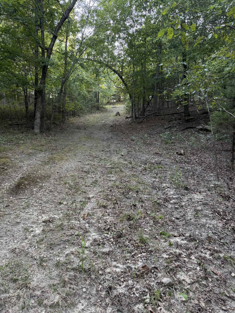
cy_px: 156
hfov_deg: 56.8
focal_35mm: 24
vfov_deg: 71.6
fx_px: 217
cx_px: 118
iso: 200
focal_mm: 6.8
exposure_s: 1/108
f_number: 1.8
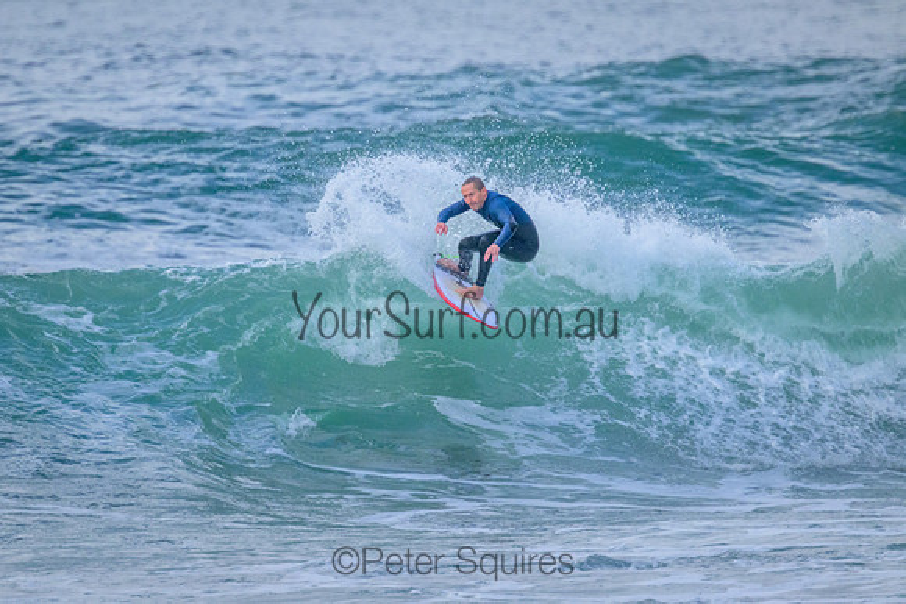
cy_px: 271
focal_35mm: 882
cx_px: 407
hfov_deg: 2.3
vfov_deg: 1.6
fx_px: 22202
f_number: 11
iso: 3200
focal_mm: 800
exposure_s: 1/1250
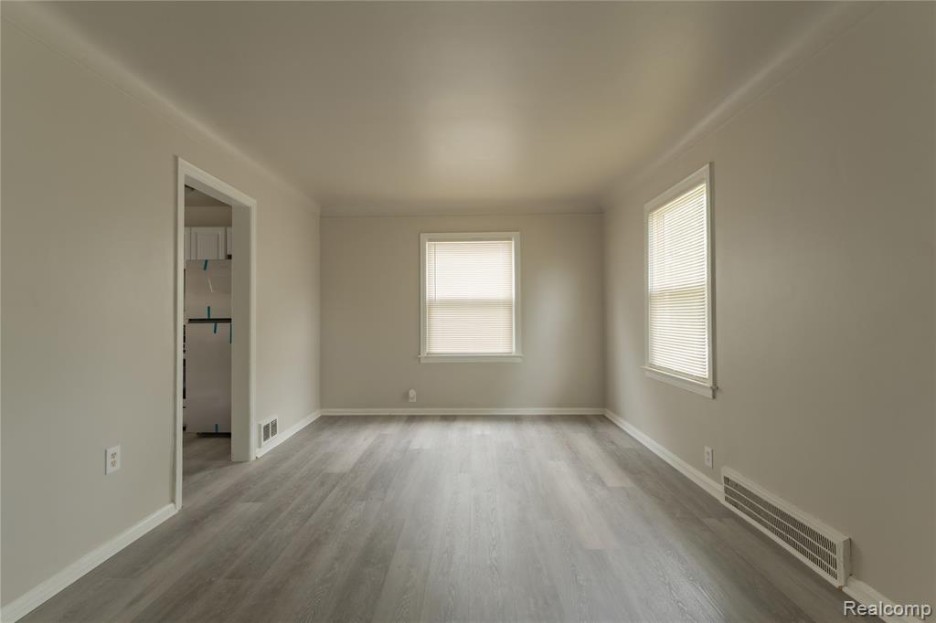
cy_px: 312
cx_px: 468
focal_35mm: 16
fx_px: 413
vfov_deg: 74.1
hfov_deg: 97.1
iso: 400
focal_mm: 15.9
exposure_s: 1/8
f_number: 16
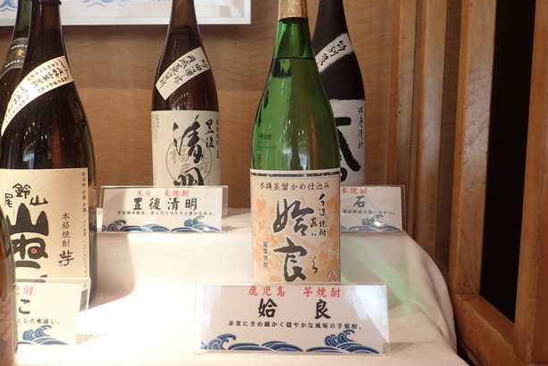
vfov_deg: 47.8
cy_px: 160
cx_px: 272
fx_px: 411
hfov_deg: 67.4
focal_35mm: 27
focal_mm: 4.5
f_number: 2
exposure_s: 1/60
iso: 200
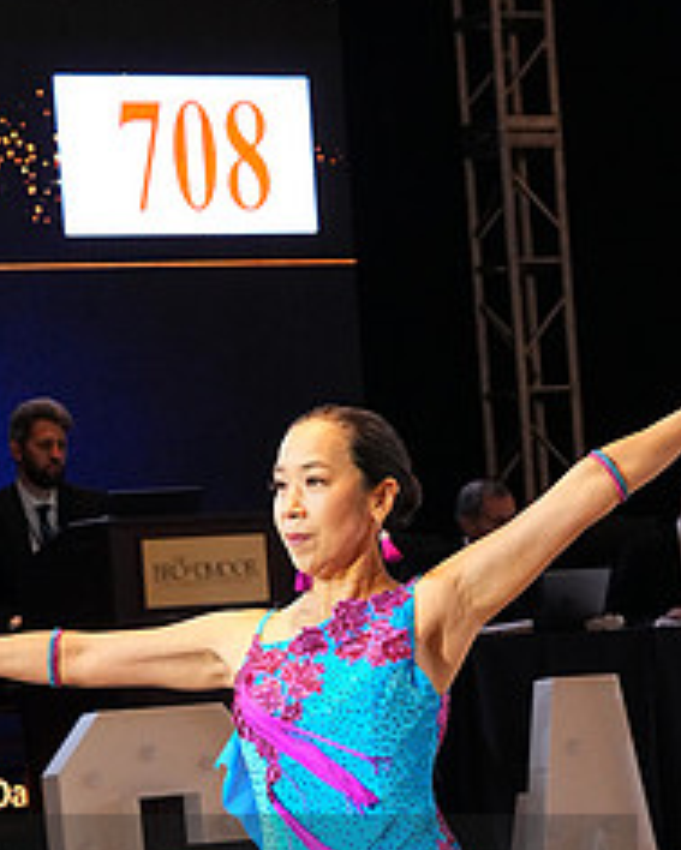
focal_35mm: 152
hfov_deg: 10.1
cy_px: 936
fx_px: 3827
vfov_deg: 12.5
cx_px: 142
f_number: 6.3
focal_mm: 66
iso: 5000
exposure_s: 1/200
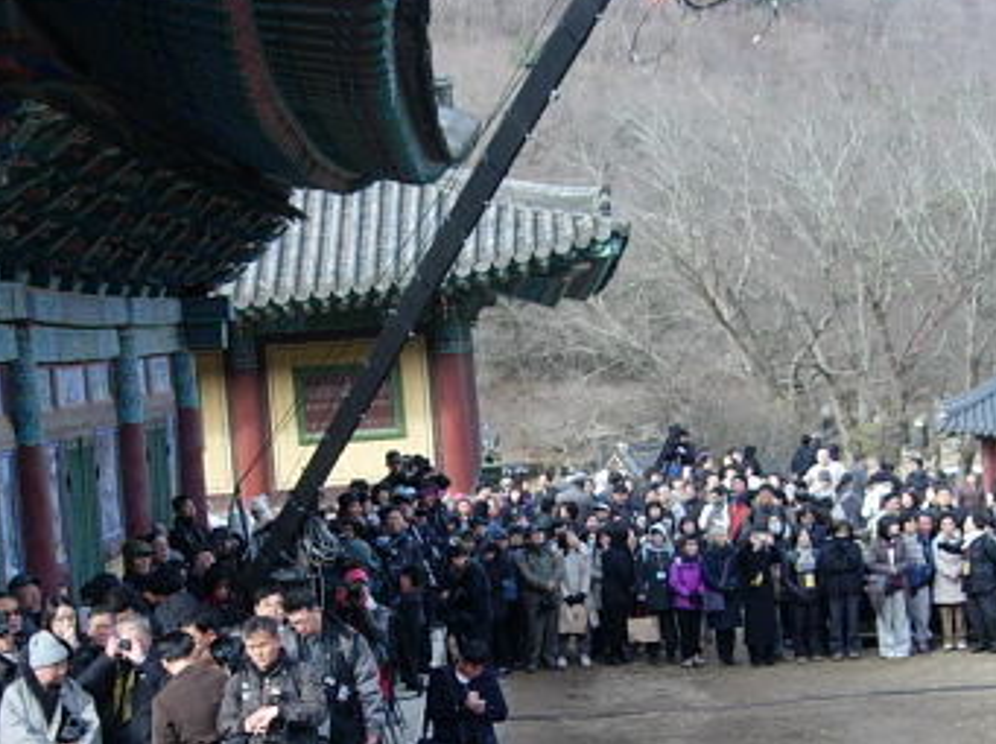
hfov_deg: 23.3
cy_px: 662
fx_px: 2414
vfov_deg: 17.3
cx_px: 472
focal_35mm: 84
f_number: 2.8
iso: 64
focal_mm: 7.8
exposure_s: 1/197
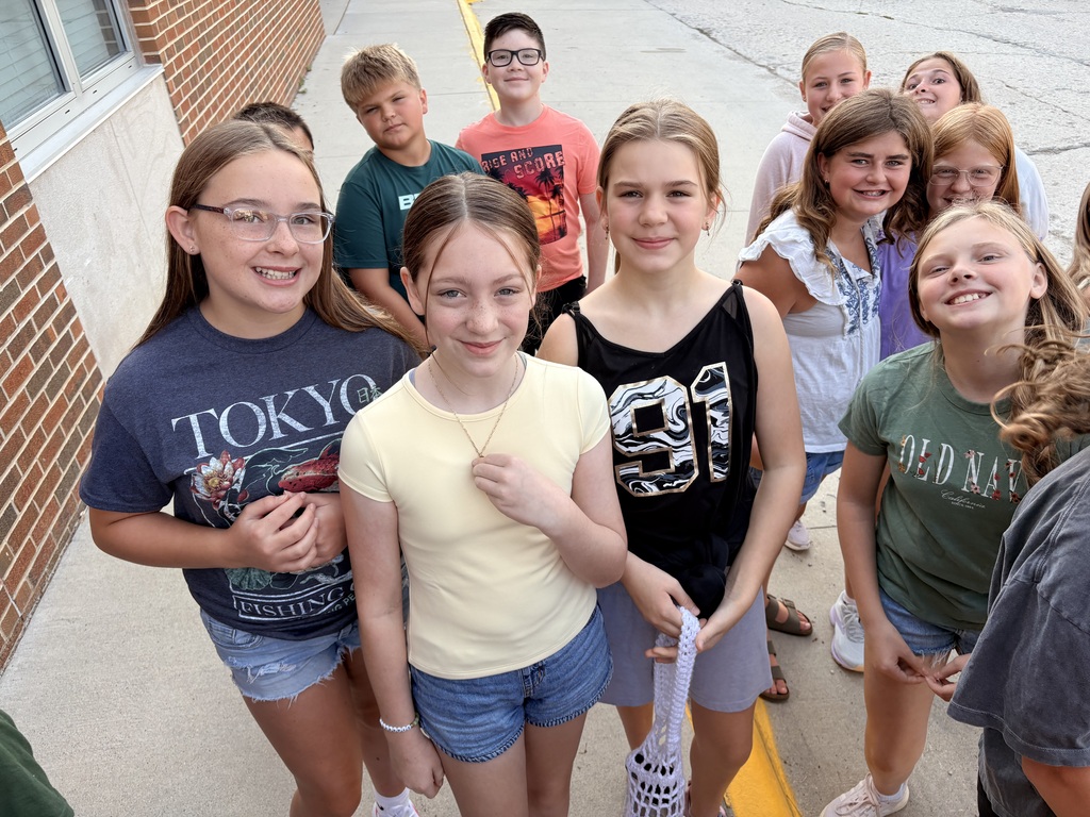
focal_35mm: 26
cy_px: 408
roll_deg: +3.2
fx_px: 819
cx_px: 545
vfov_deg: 53.1
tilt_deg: -32.5
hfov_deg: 67.3
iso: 40
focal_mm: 5.96
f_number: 1.6
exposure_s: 1/325
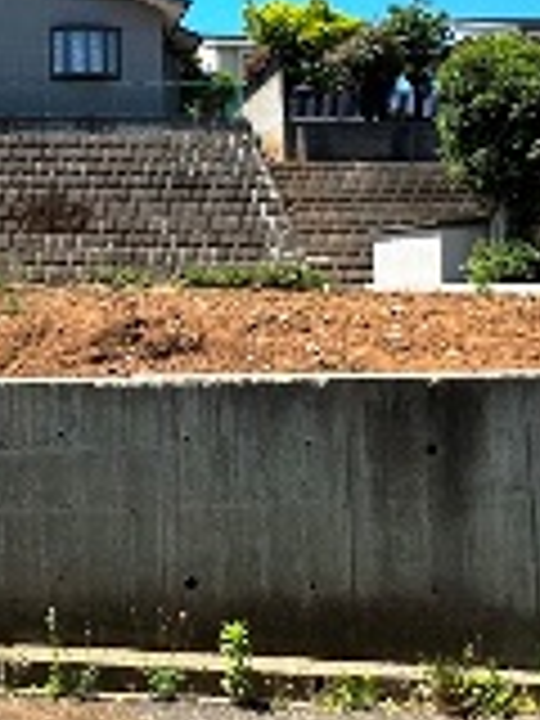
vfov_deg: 51.0
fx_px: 728
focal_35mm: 35
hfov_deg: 38.5
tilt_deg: +6.8
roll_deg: -0.8
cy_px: 207
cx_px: 76
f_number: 2.2
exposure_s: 1/1072
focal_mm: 2.22
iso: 40
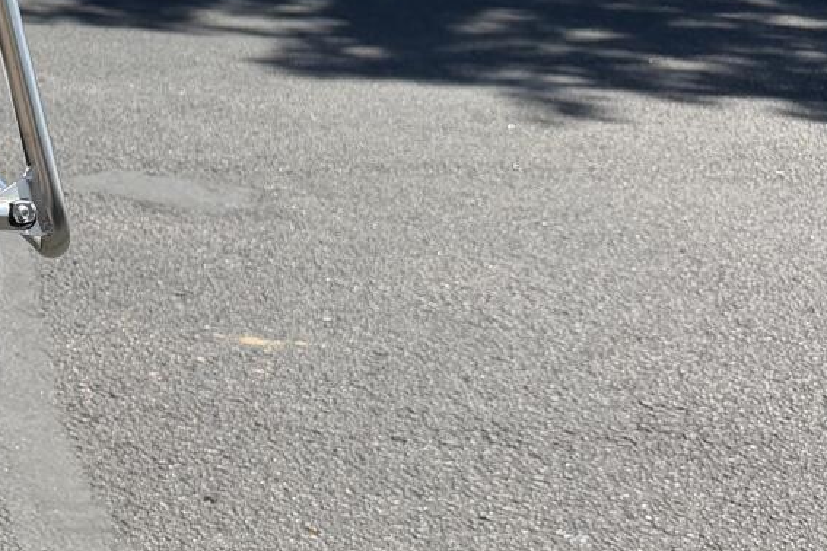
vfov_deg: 15.5
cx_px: -426
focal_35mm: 88
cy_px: 168
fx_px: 2021
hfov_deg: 19.9
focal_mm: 6.76
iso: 100
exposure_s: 1/2232
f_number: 1.78
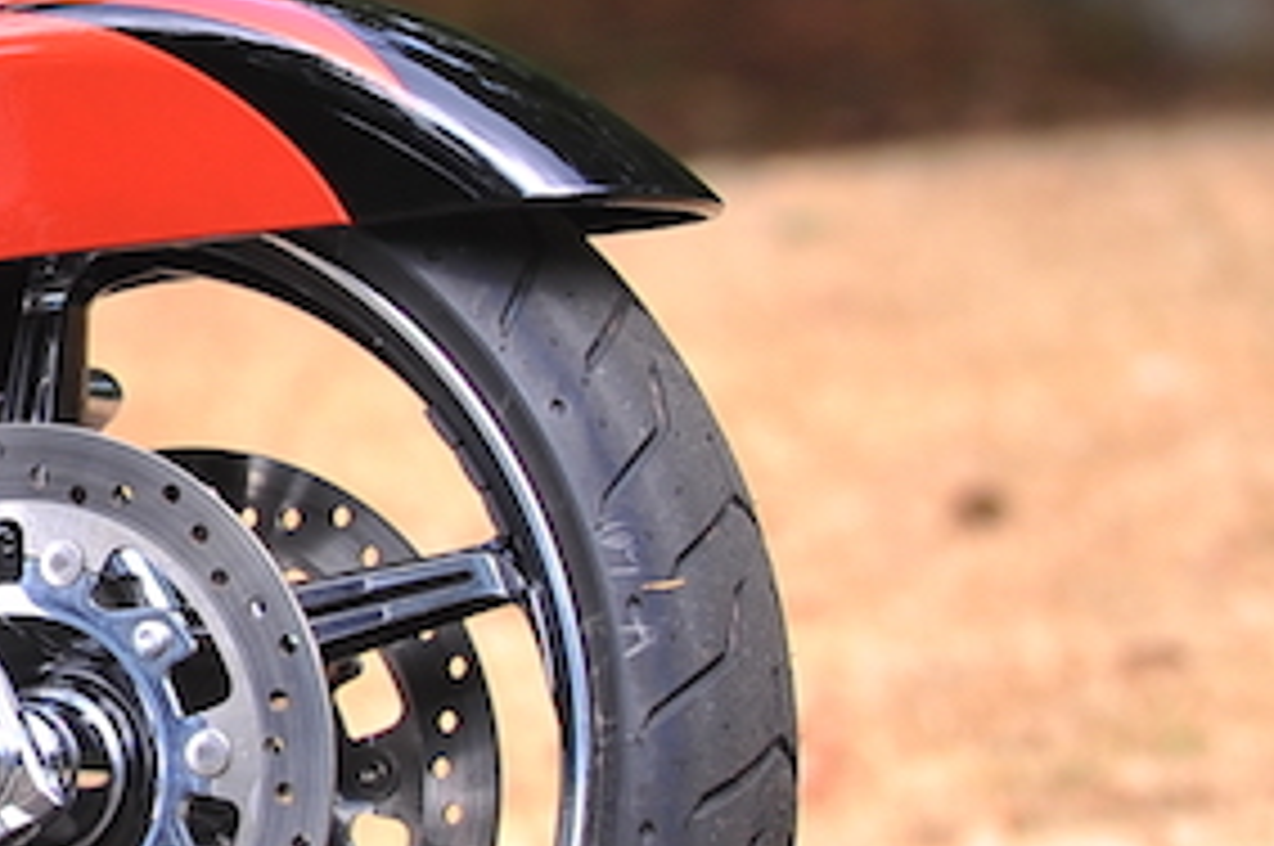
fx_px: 52491
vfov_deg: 0.9
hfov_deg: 1.4
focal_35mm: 1485
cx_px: -1634
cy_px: 86
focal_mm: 300
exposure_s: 1/100
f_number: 6.3
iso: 100
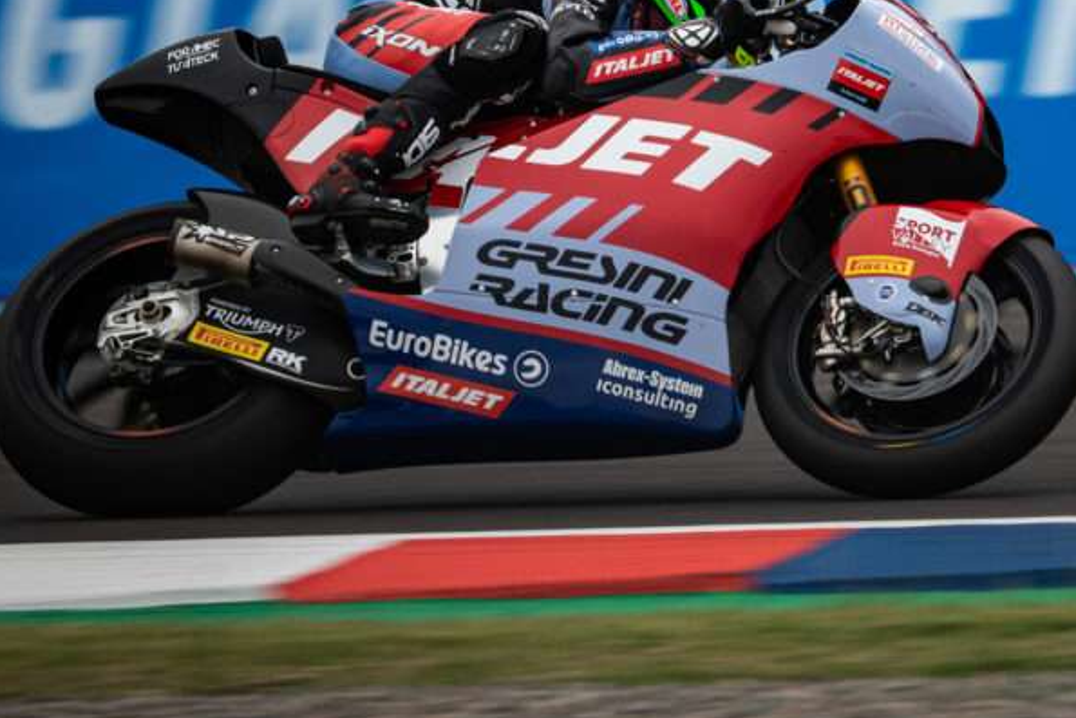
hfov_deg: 2.4
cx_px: 651
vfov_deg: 1.6
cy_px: 65
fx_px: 26217
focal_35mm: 877
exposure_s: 1/640
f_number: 4.5
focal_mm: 400
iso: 400
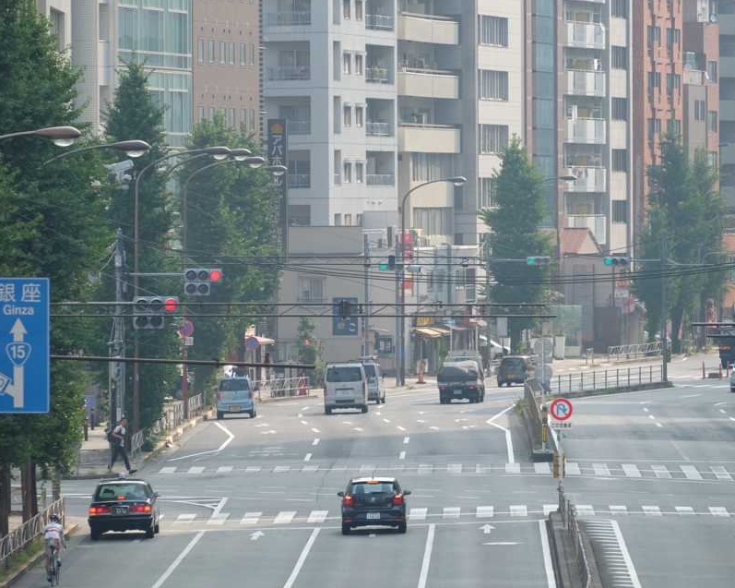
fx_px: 7872
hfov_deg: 5.3
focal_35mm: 362
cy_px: 291
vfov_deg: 4.3
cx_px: 468
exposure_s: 1/280
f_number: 5.6
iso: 200
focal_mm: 200
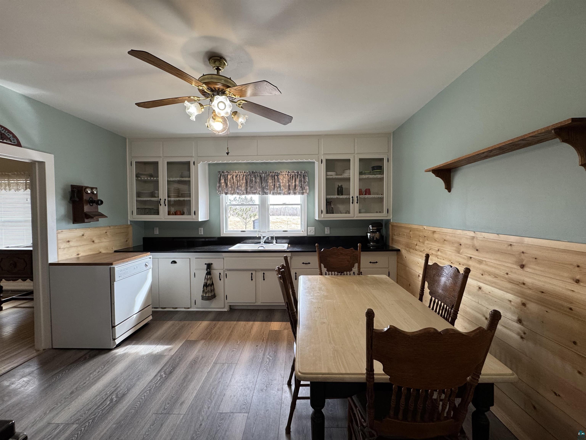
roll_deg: +0.9
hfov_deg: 102.1
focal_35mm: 14
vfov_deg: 85.7
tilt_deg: -2.0
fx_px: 237
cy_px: 220
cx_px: 293
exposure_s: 1/120
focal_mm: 2.22
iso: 160
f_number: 2.2
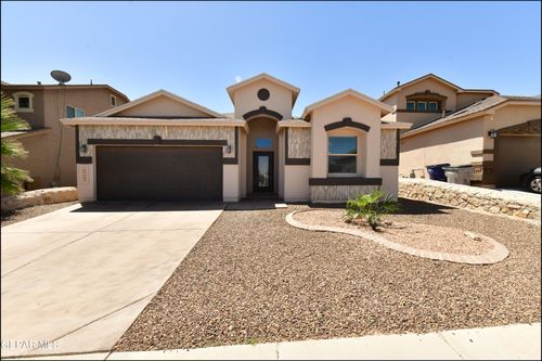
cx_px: 271
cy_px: 180
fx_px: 211
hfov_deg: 104.3
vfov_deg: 81.2
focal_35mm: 14
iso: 800
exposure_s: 1/1000
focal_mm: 14
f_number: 11
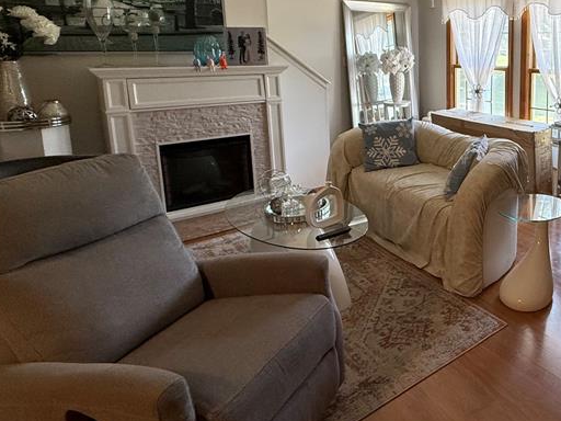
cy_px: 121
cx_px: 500
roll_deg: -0.6
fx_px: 454
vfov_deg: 48.4
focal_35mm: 28
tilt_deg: -7.5
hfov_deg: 55.5
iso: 320
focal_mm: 2.22
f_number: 2.2
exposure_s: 1/120
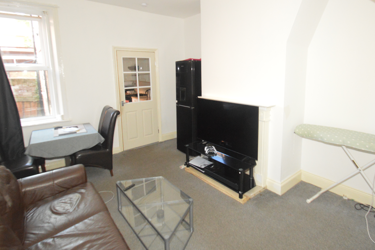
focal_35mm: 19
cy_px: 98
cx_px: 209
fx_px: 198
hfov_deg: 86.6
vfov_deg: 63.8
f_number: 3.5
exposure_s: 1/60
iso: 3200
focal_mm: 10
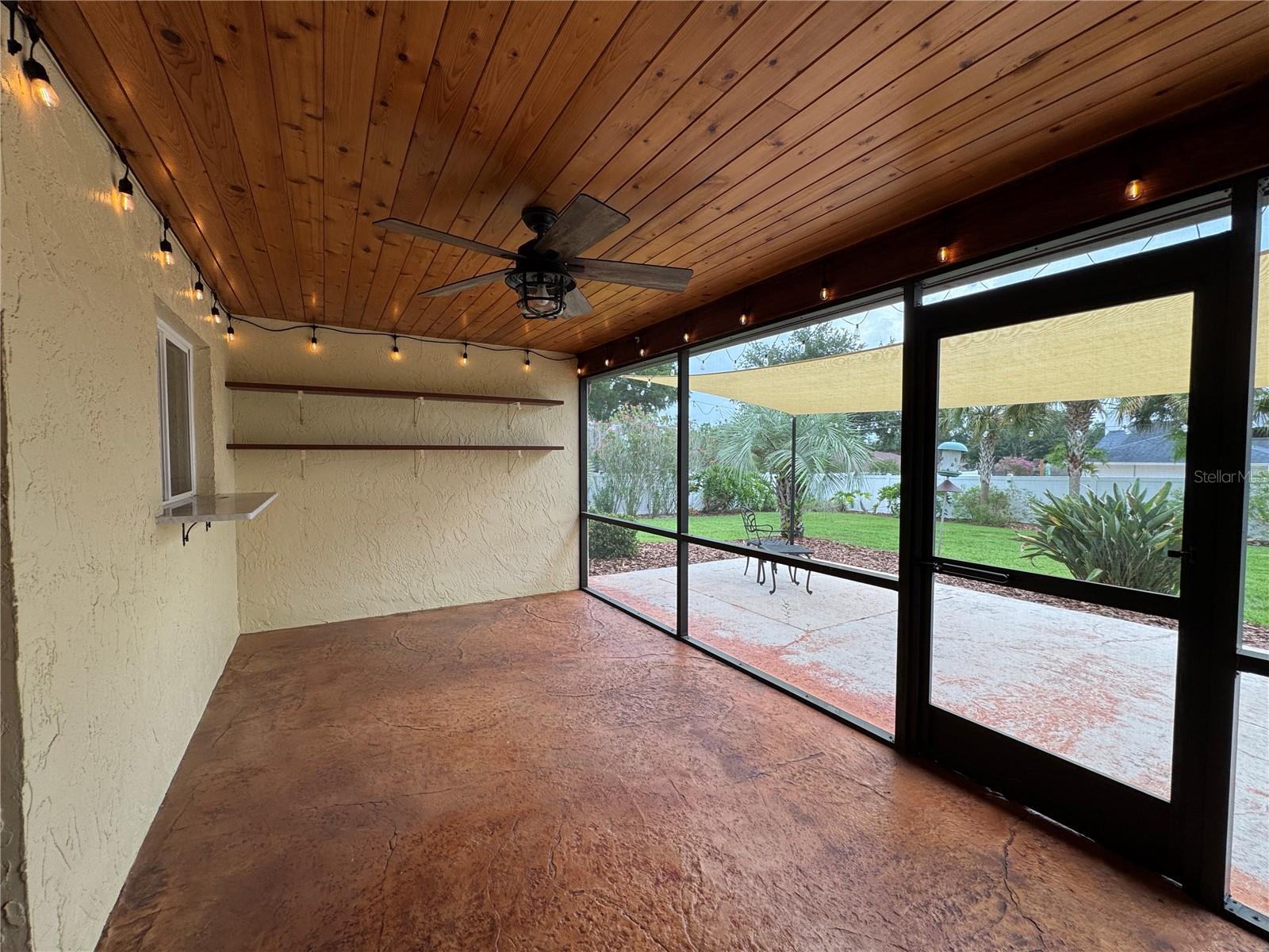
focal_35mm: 14
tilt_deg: -2.2
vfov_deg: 85.7
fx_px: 513
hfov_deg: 102.1
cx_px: 634
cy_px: 476
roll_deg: -0.5
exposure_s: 1/211
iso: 40
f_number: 2.2
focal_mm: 2.22
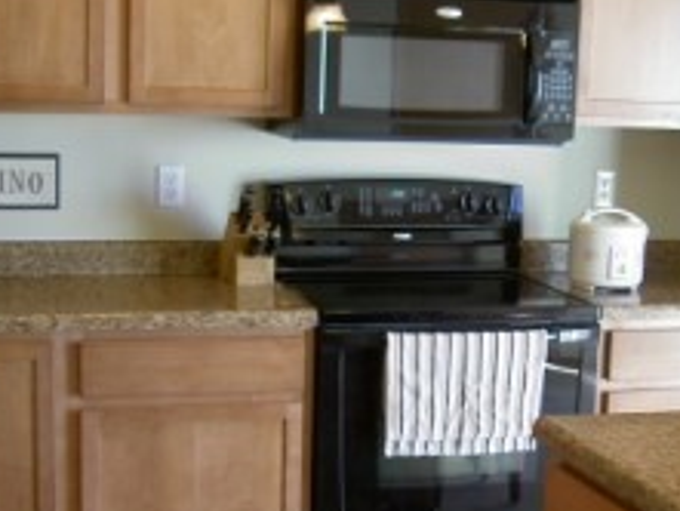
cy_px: 385
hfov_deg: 24.7
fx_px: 1553
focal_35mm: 79
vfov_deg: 18.6
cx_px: 400
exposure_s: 1/13
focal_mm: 8
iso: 100
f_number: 2.8
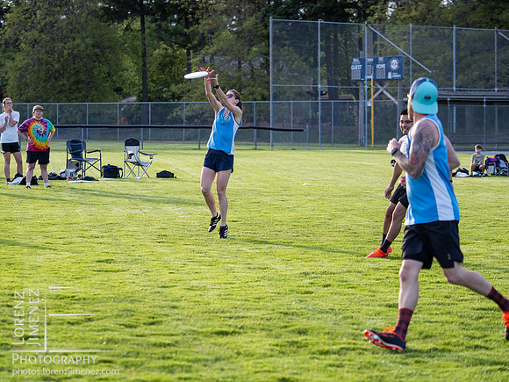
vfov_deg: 10.2
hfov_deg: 13.5
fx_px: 2147
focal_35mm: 146
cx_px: 254
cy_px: 191
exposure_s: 1/1000
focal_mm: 73
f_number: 2.8
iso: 320
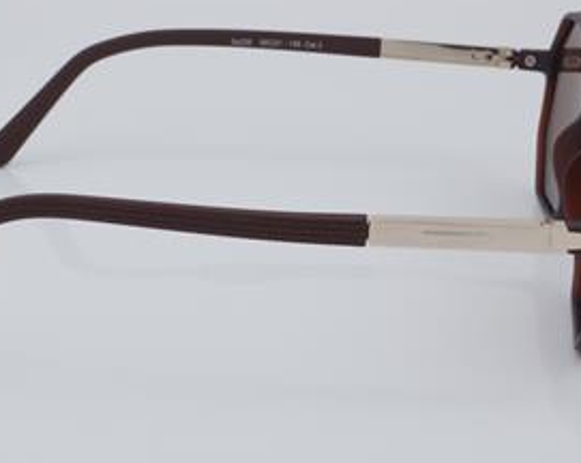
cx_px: 232
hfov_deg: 18.5
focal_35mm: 104
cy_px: 206
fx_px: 1786
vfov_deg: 14.8
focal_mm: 50
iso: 100
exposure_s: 1/4
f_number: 32
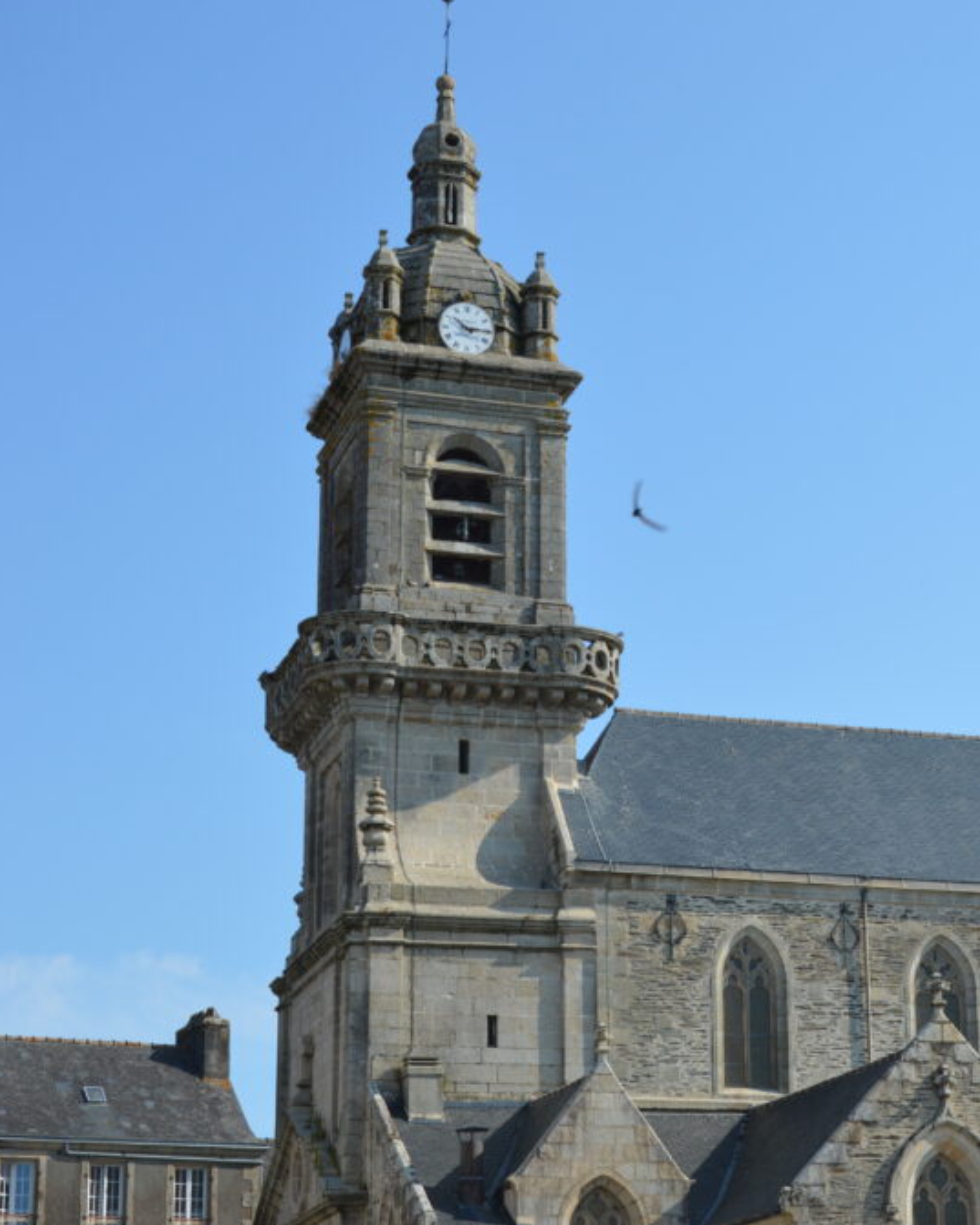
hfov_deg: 20.5
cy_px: 618
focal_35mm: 73
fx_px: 2646
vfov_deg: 26.1
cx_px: 923
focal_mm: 34
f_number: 8
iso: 100
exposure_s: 1/250
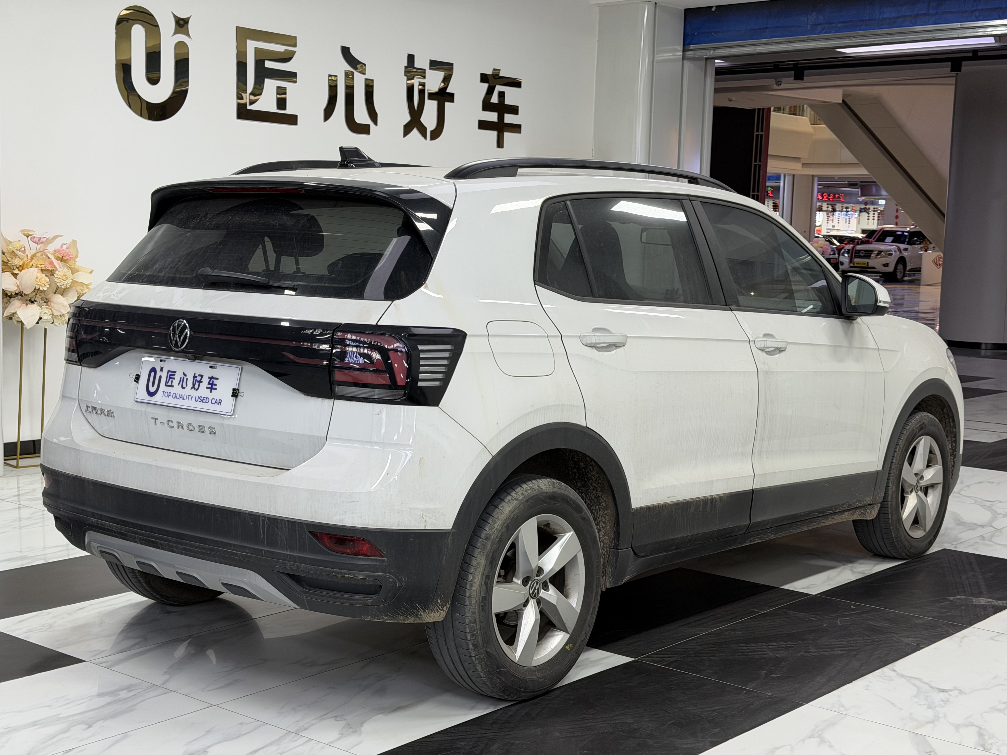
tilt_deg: -5.5
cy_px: 384
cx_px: 499
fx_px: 1425
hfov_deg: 38.9
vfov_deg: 29.7
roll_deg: -2.0
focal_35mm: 49
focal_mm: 6.76
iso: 80
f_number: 1.78
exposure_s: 1/99
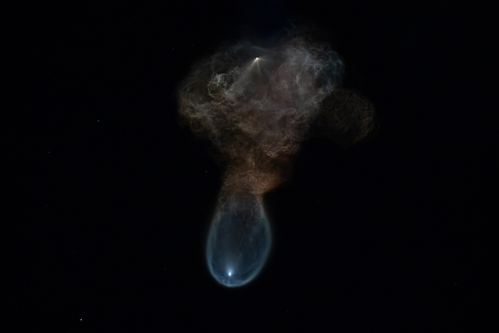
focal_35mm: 180
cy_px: 166
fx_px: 2495
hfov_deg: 11.4
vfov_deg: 7.6
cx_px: 250
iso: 16000
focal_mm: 180
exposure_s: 1/30
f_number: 6.3
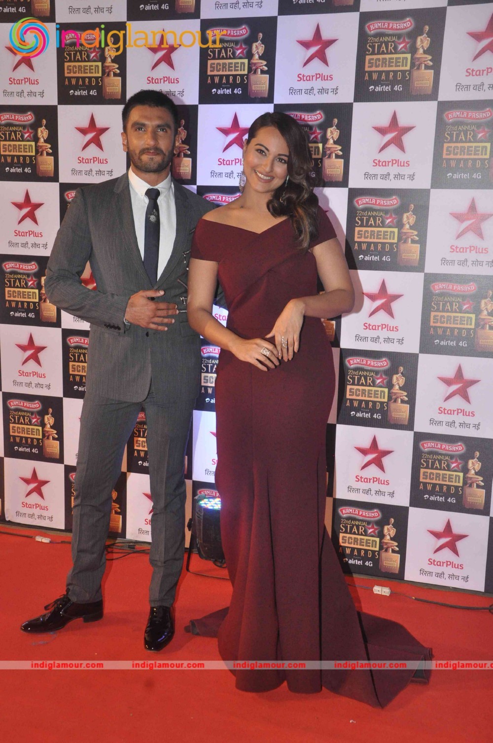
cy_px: 372
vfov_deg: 46.5
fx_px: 865
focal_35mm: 42
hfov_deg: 31.8
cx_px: 246
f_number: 10
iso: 1600
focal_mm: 28
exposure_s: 1/200
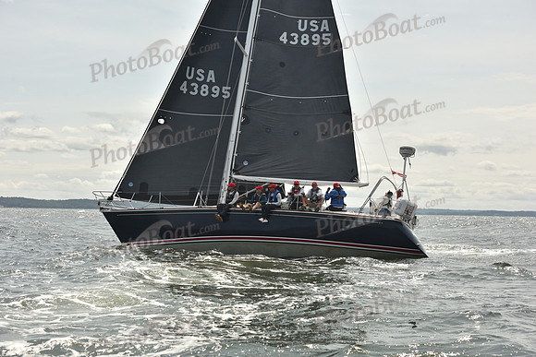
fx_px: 1042
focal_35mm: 70
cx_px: 268
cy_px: 178
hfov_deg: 28.8
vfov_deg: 19.5
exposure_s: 1/800
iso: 250
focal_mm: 70
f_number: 9
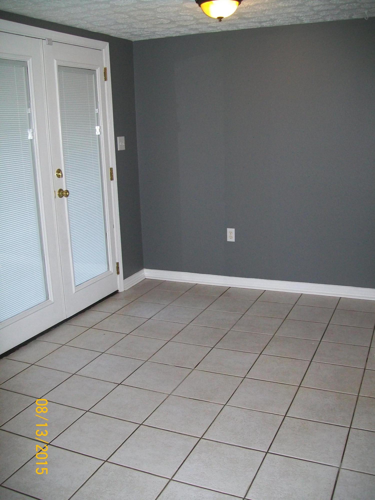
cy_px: 250
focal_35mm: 34
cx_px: 188
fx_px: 491
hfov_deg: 41.8
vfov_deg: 54.0
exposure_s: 1/60
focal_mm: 6.1
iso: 160
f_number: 2.7
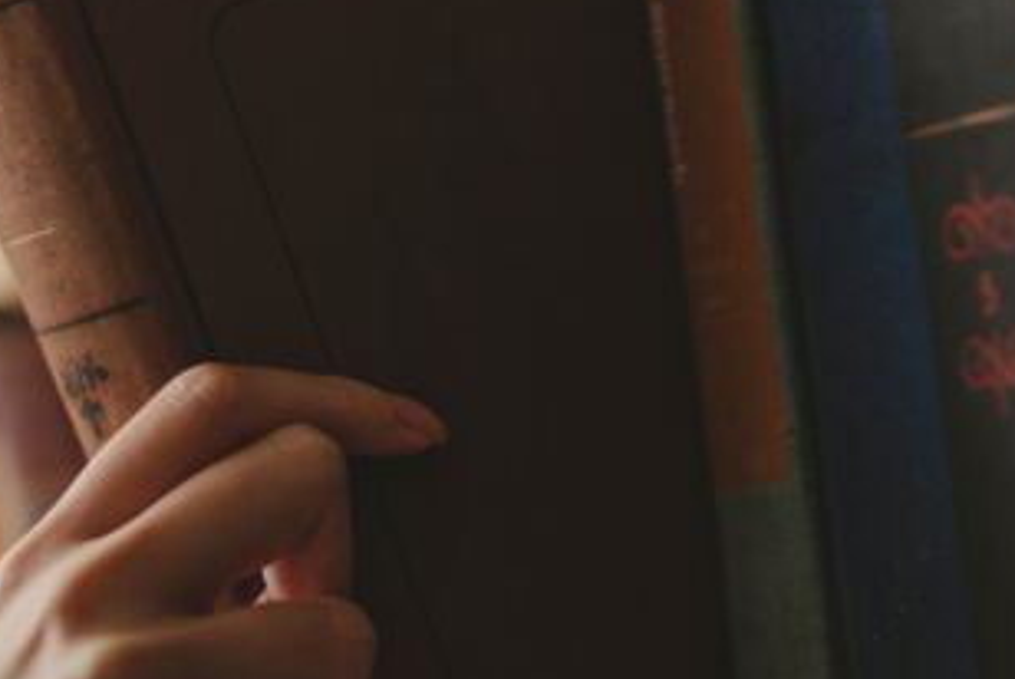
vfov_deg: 8.3
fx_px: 4685
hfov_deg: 12.4
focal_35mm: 166
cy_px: 552
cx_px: 372
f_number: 1.4
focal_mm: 50
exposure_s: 1/250
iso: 100
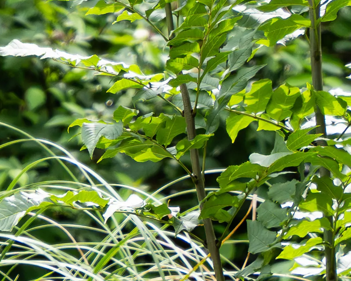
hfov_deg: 2.8
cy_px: 743
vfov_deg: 2.3
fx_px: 7095
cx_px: -15
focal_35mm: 683
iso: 250
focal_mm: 70
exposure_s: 1/1600
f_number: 2.8
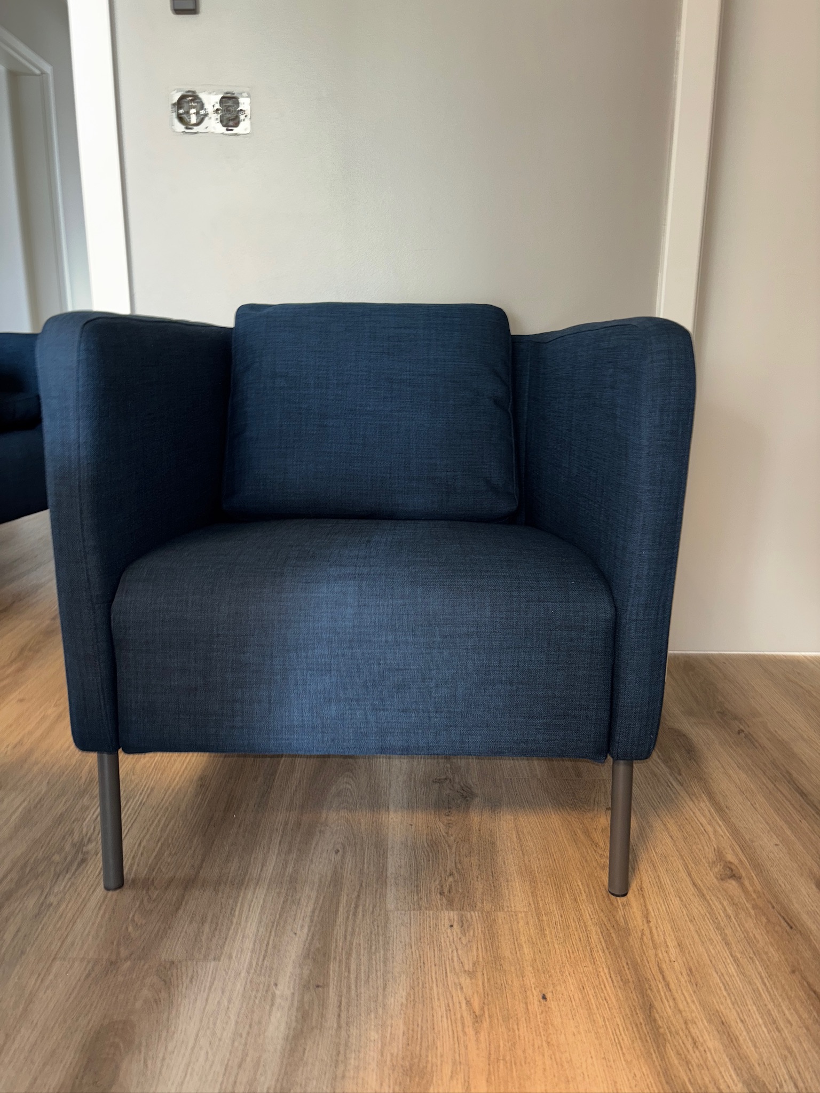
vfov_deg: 67.3
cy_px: 546
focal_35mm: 26
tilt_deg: -12.9
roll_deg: -1.1
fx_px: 821
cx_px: 410
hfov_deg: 53.1
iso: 125
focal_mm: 5.96
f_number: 1.6
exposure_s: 1/5
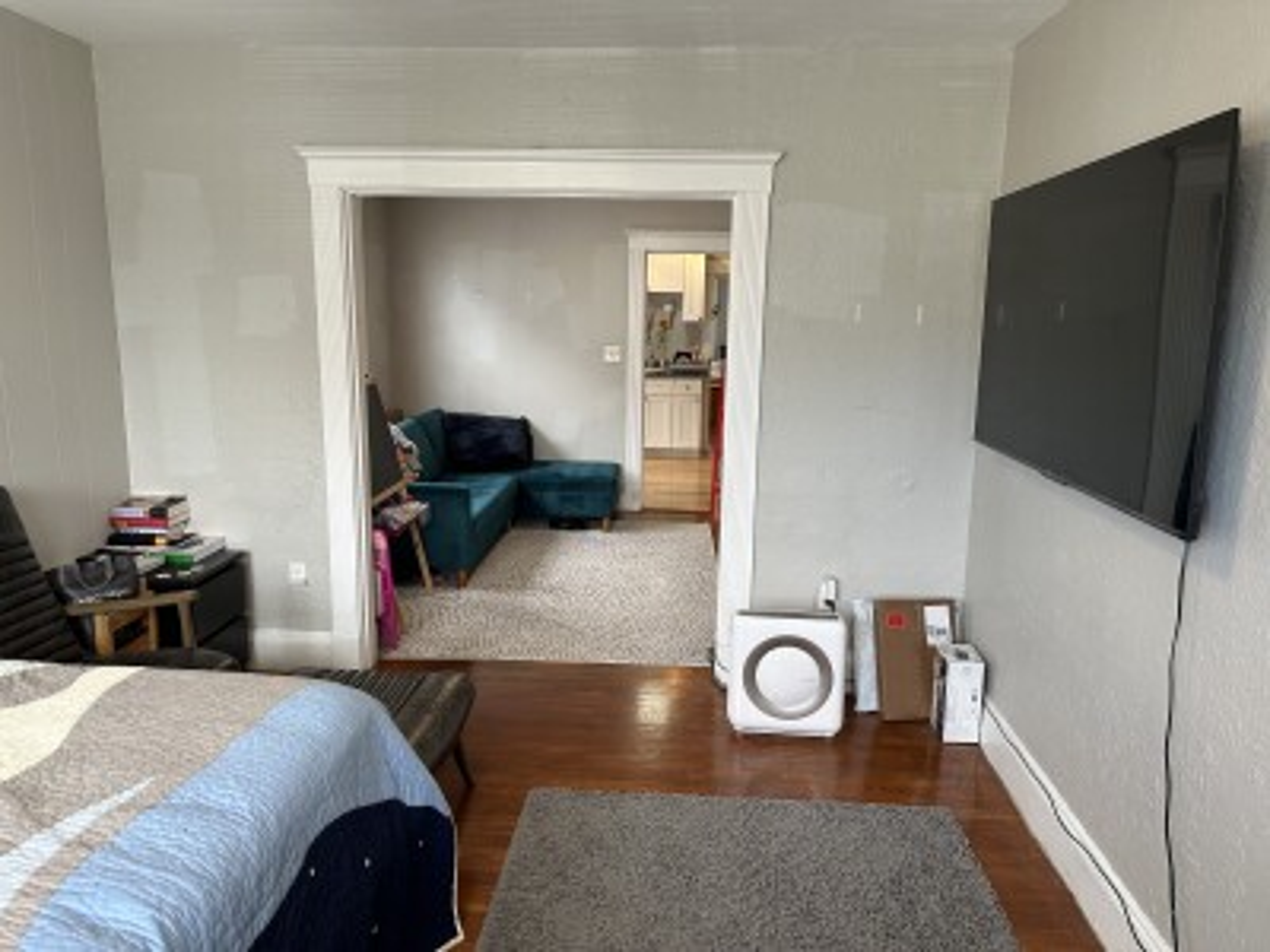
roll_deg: -1.2
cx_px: 635
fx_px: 881
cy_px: 476
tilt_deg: -9.4
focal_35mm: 24
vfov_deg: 56.8
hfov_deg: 71.6
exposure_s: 1/120
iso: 125
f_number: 1.78
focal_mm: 6.86
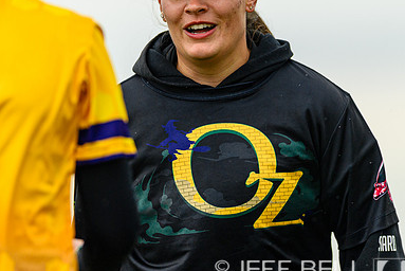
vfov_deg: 1.6
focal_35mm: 835
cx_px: 261
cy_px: 134
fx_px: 9401
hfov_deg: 2.5
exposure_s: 1/1250
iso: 320
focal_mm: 400
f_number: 3.2
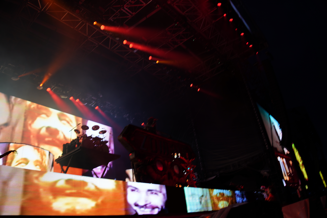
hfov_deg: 73.7
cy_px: 109
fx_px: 218
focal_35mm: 24
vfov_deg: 53.1
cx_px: 164
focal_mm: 24
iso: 100
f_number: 4
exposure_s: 1/60
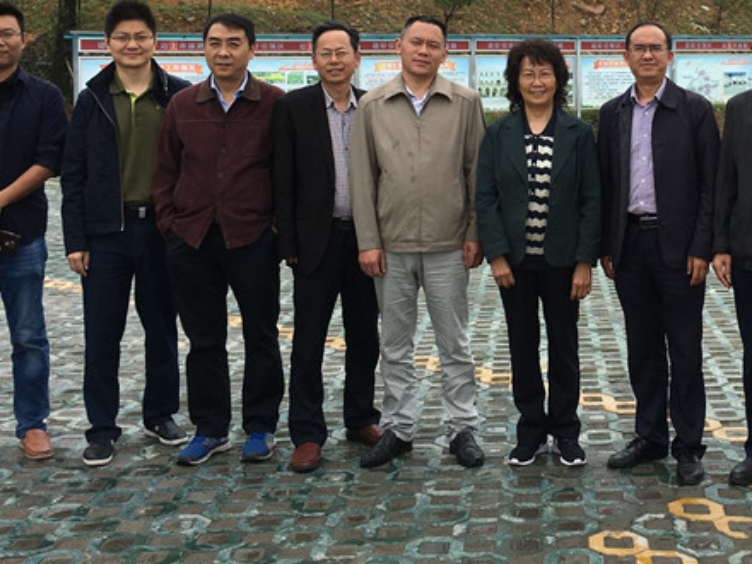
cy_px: 88
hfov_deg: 33.2
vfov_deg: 25.5
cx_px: 615
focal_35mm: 56
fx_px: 1217
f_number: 2.2
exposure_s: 1/962
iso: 25
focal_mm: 4.15
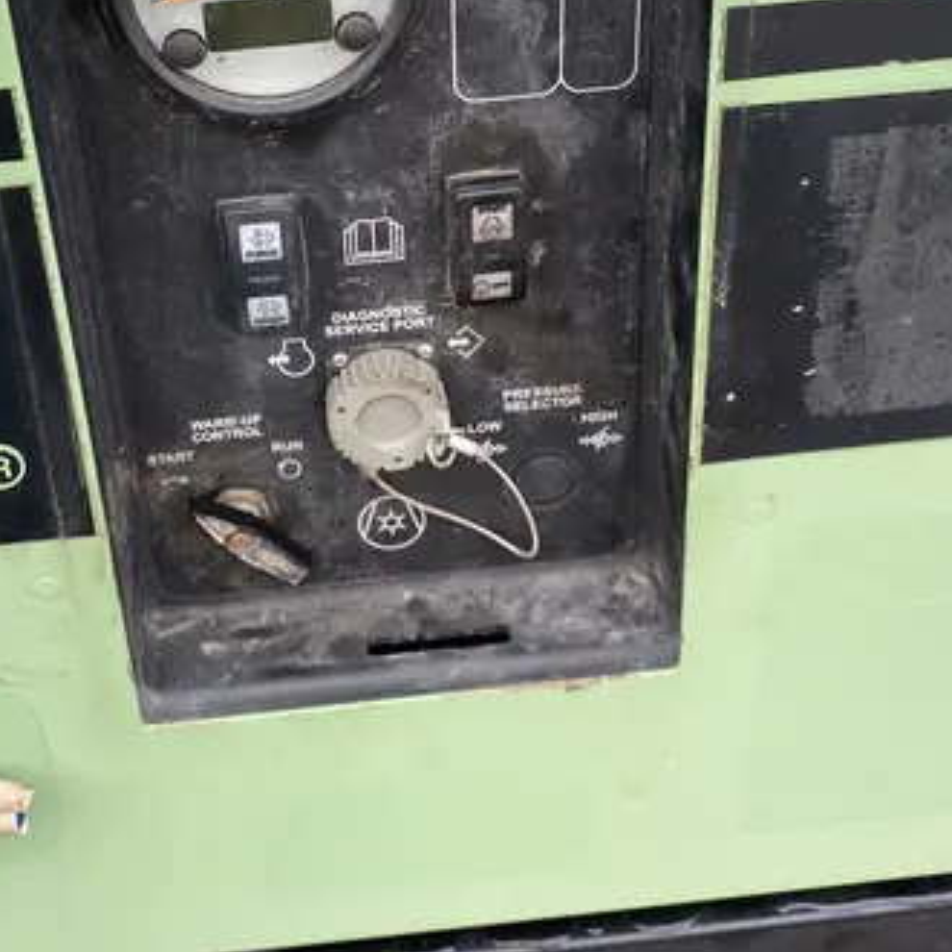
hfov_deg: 33.2
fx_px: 1587
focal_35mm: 51
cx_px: 343
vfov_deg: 32.7
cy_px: 235
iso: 40
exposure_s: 1/122
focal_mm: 4.25
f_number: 1.8
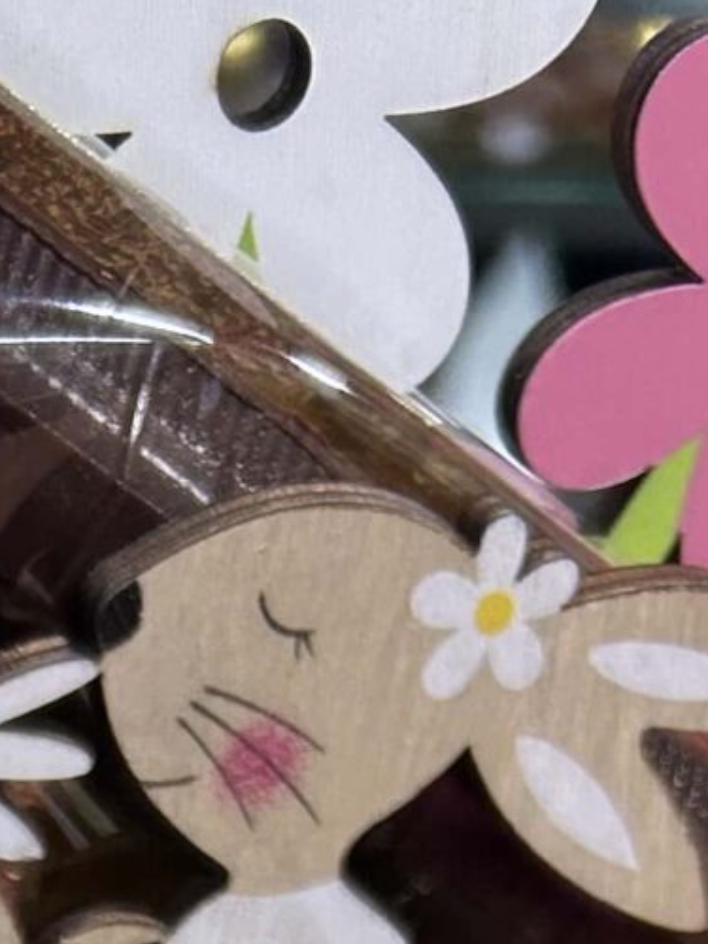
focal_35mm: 133
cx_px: -383
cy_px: 2232
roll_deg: +2.6
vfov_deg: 12.1
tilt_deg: -42.8
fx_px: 3627
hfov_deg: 10.7
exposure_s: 1/100
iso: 125
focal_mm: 5.7
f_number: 1.5
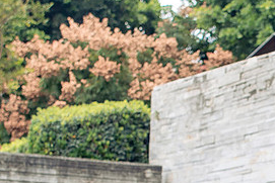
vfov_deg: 7.7
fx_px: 1330
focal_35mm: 174
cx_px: 388
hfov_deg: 11.4
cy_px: 326
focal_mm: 35
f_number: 4.5
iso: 200
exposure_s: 1/250
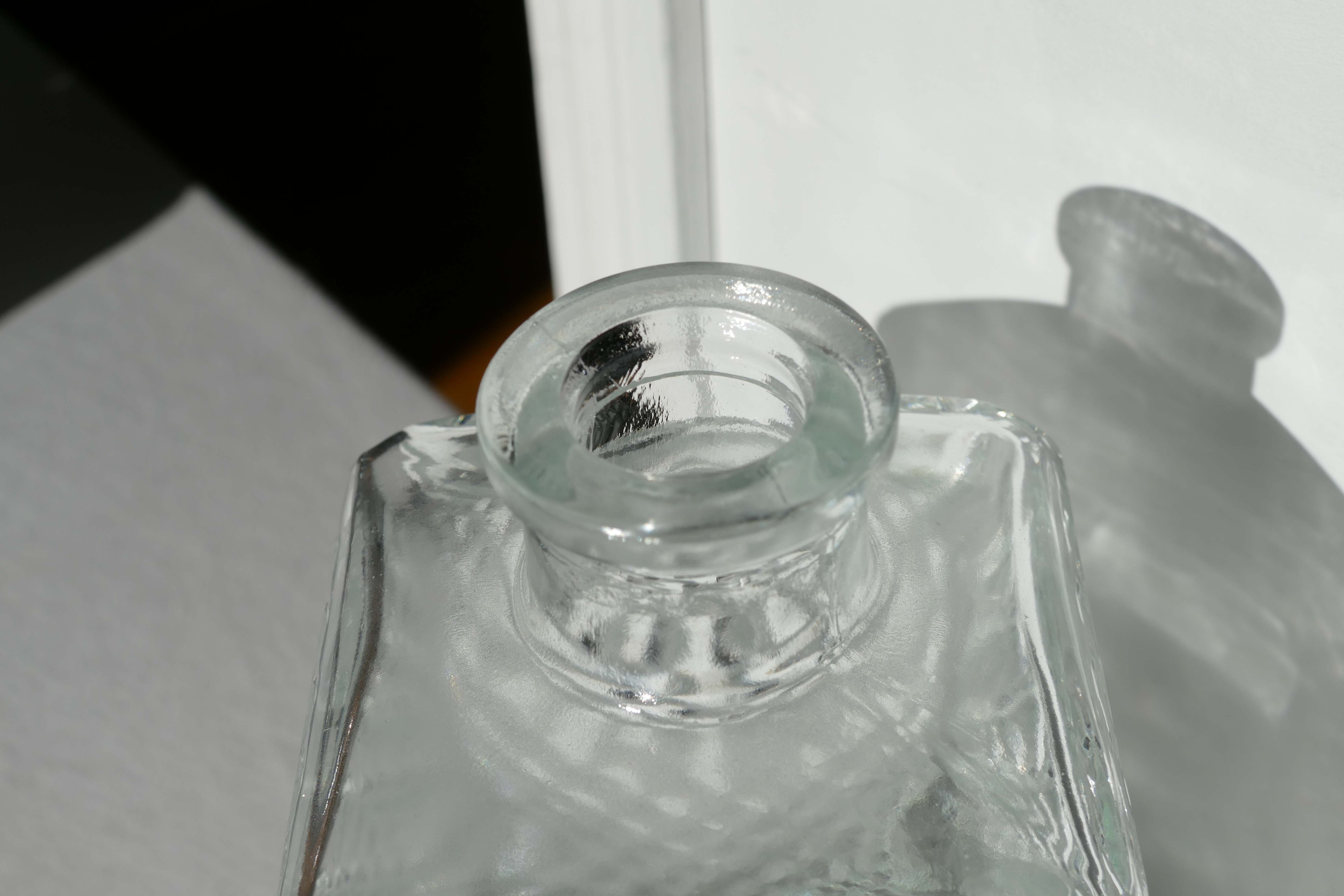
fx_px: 2128
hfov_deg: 35.1
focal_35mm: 57
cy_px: 448
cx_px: 672
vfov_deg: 23.8
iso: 125
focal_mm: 20.62
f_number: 5.6
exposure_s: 1/2000
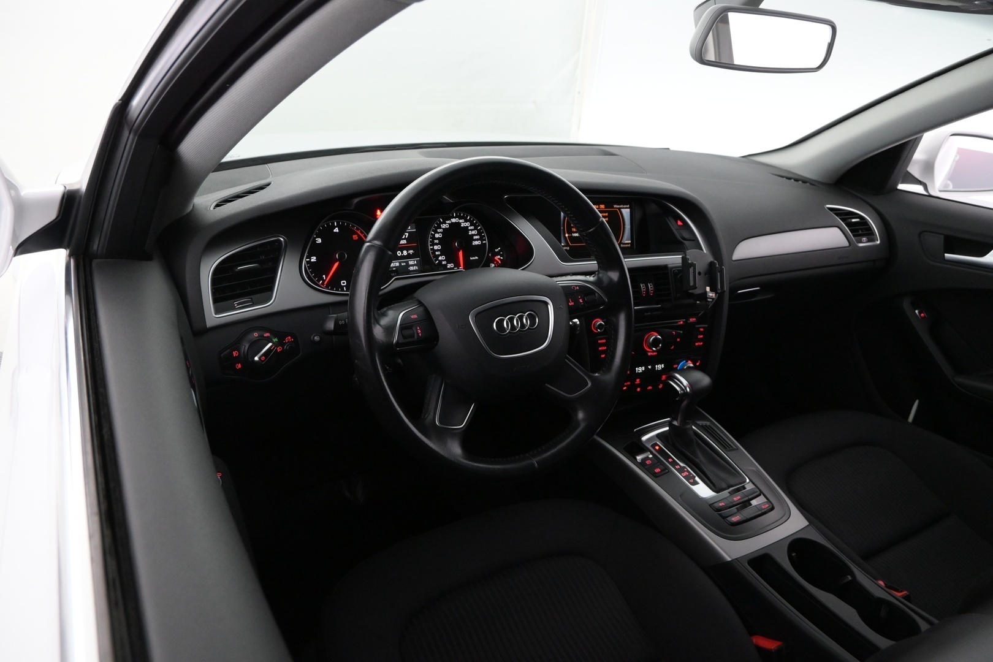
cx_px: 496
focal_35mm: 24
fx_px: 662
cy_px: 331
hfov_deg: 73.7
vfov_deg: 53.1
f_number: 4.5
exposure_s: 1/80
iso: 2500
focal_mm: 16
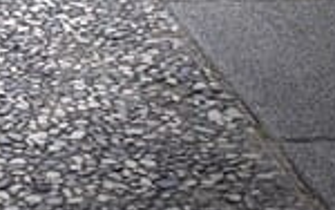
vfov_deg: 5.8
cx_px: -132
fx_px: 1937
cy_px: -407
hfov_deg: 9.7
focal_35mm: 212
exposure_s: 1/20
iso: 100
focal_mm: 25
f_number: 22
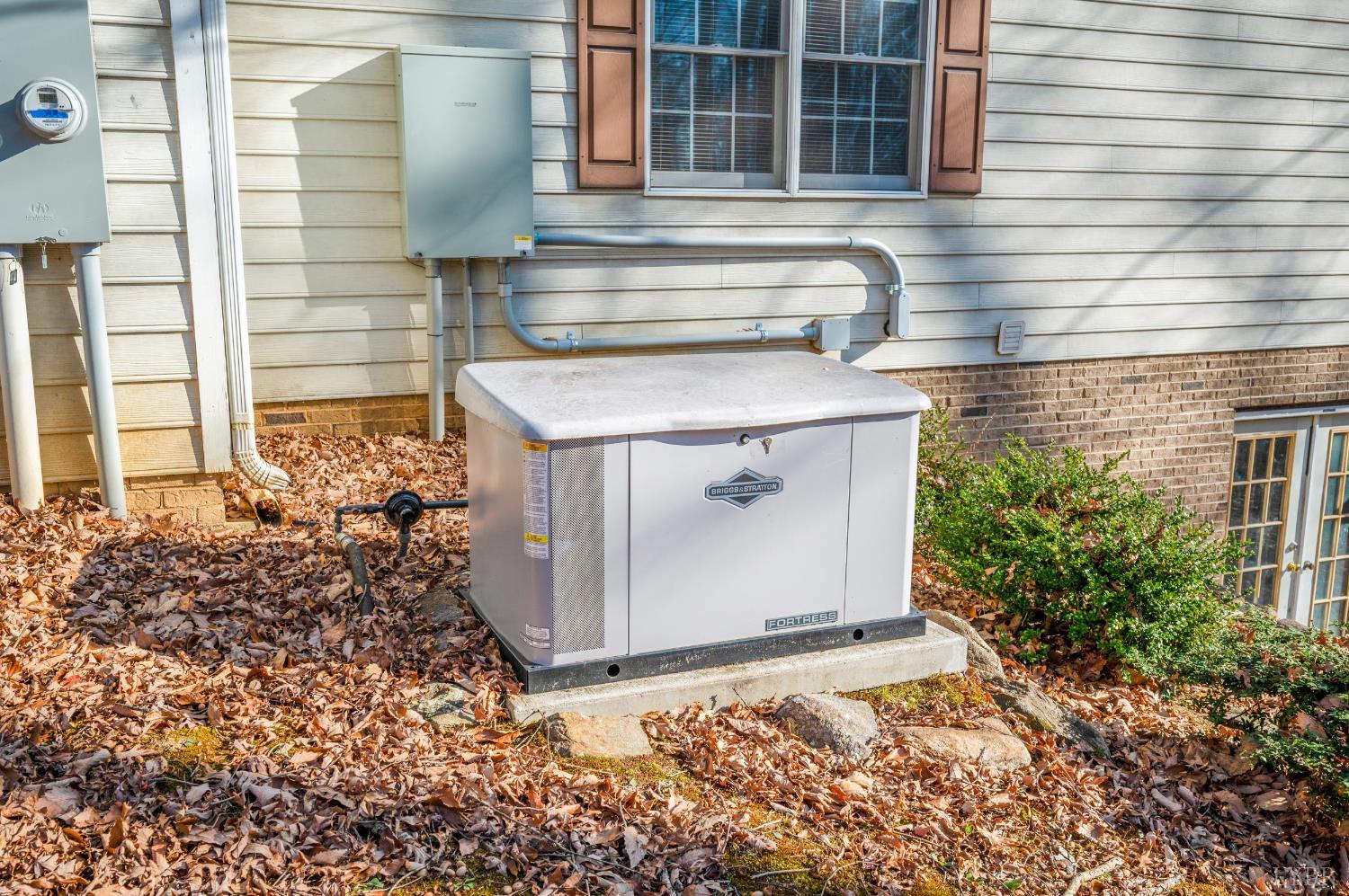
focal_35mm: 30
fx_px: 1123
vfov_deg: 43.5
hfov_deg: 62.0
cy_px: 448
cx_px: 674
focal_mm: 30
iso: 200
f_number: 8
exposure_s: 1/400
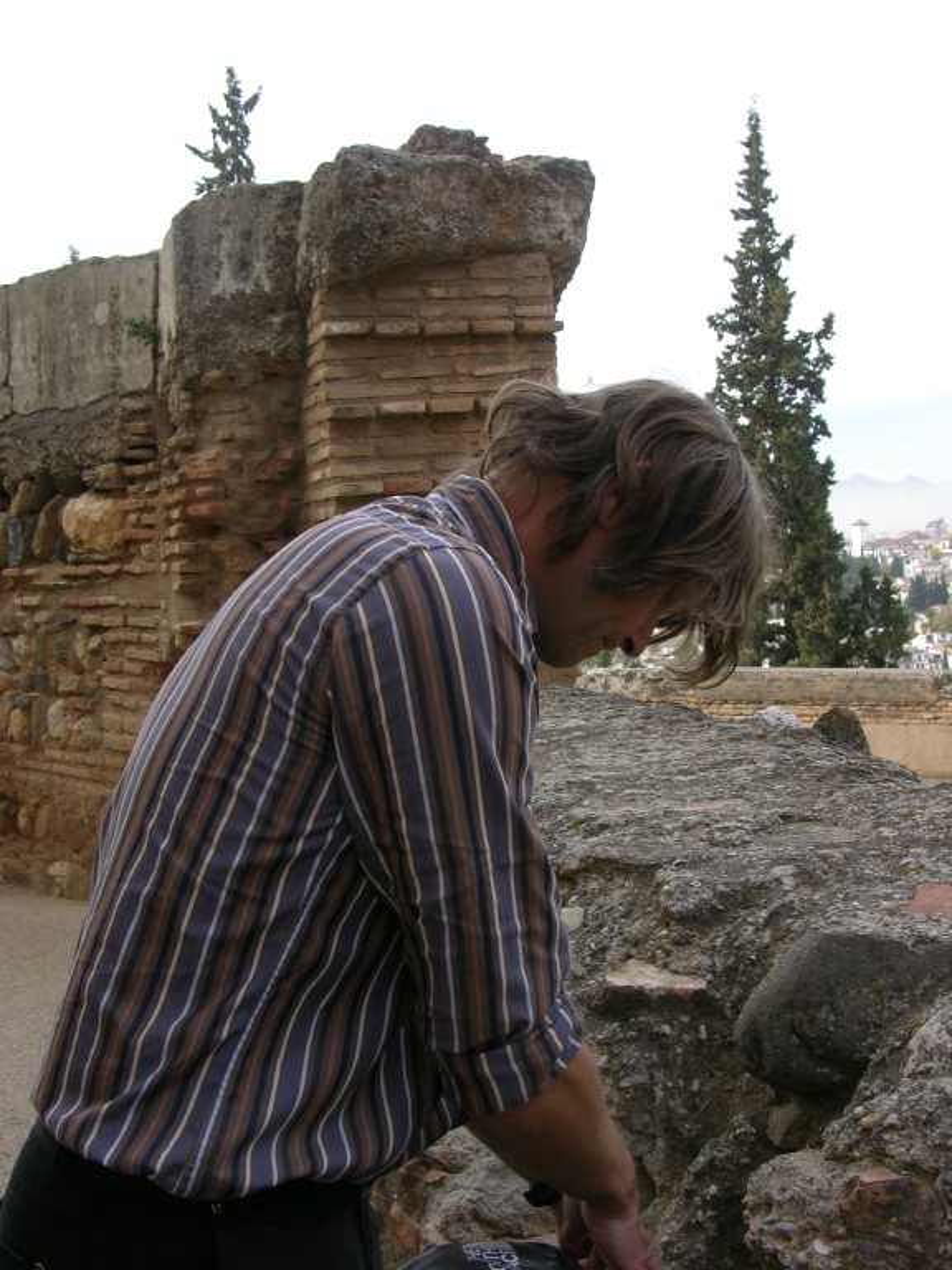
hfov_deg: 40.7
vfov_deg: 52.6
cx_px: 476
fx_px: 1283
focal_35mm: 35
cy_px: 635
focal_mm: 8.9
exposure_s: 1/132
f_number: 4.5
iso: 50
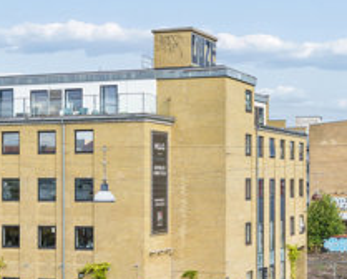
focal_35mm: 86
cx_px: 271
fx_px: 885
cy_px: 172
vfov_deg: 17.9
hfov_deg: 21.9
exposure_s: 1/160
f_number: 8
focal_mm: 24
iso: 160
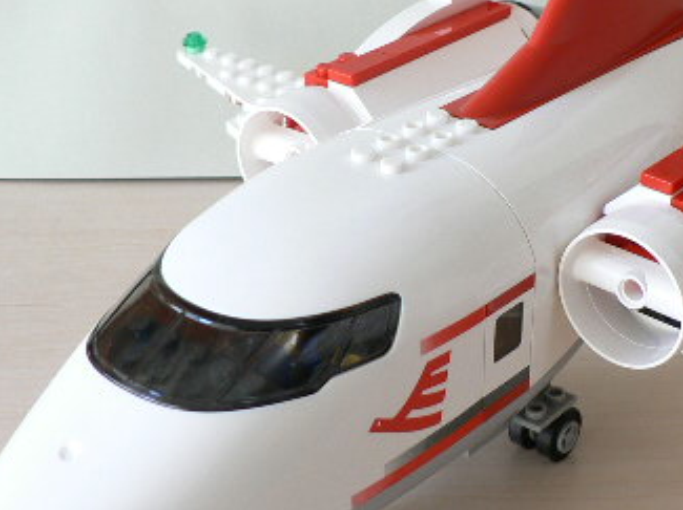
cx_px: 485
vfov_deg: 20.6
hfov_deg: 27.2
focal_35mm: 71
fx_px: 1399
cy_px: 162
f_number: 2.8
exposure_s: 1/15
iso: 80
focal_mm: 6
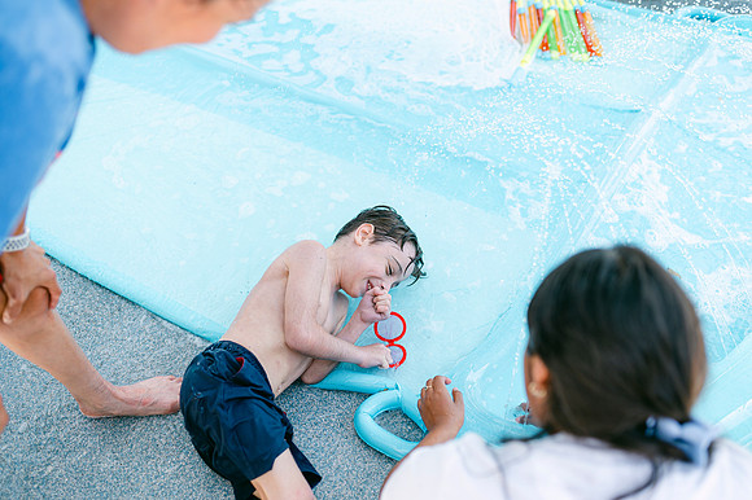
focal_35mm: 35
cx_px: 376
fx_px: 731
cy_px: 250
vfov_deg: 37.8
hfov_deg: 54.5
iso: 100
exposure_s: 1/800
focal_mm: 35
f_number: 2
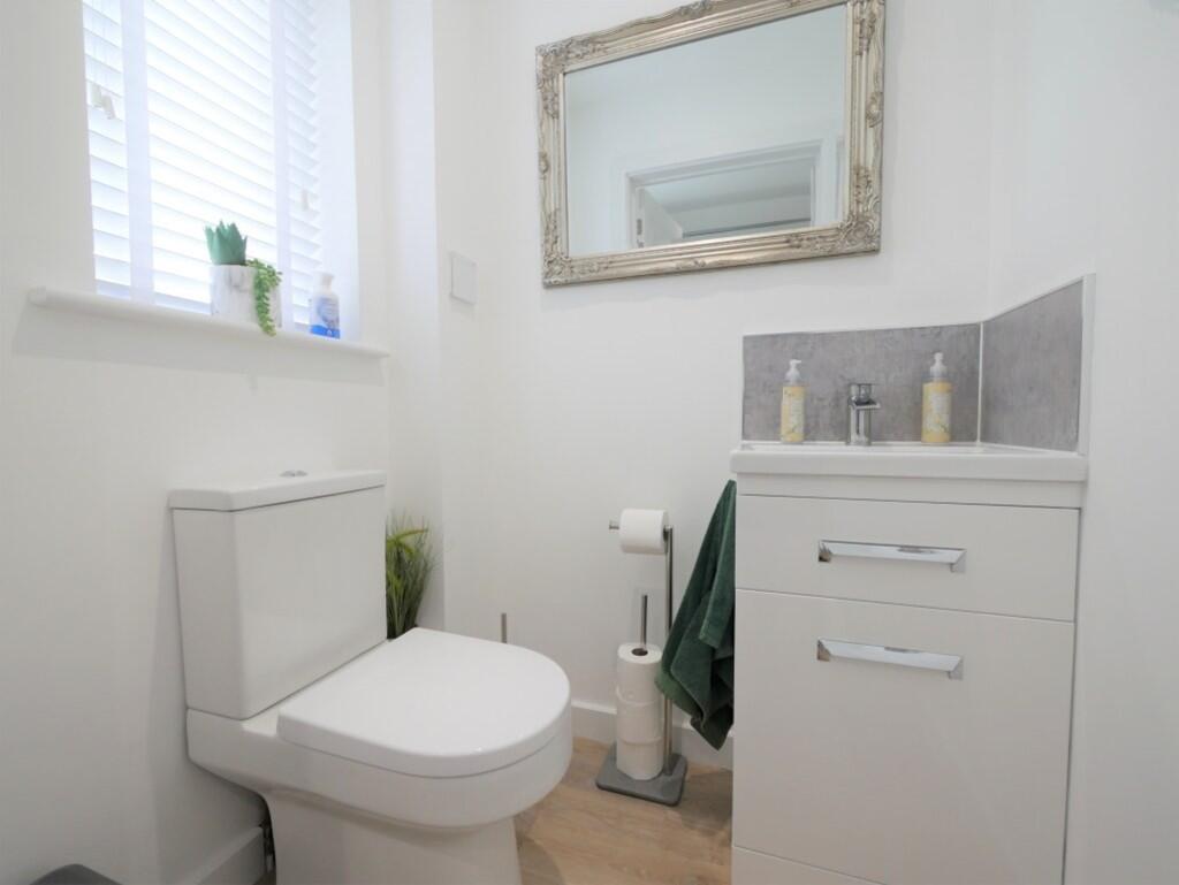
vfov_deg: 85.7
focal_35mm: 14
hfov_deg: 102.0
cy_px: 442
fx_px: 477
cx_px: 590
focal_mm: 7
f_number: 4
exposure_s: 1/60
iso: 320
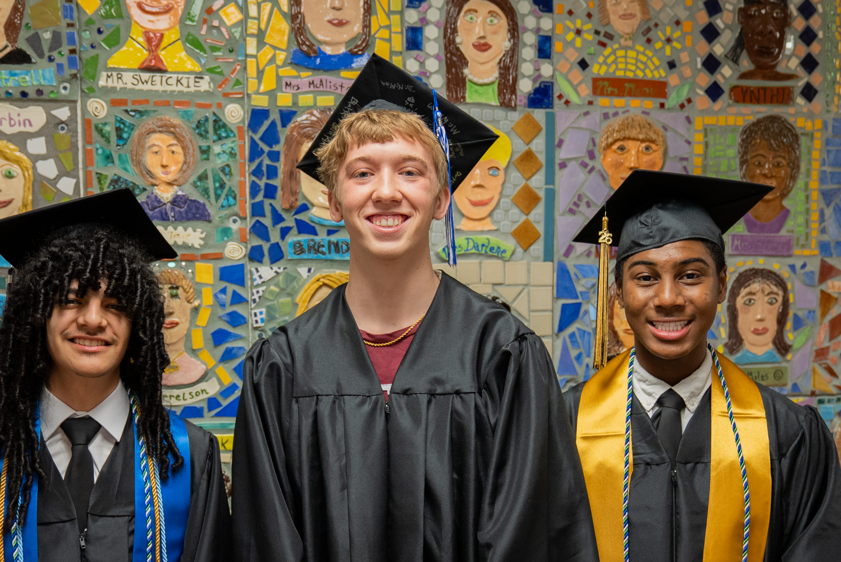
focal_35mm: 43
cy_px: 394
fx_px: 1005
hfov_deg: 45.4
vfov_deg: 30.9
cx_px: 393
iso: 1250
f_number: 2.8
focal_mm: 30
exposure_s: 1/125
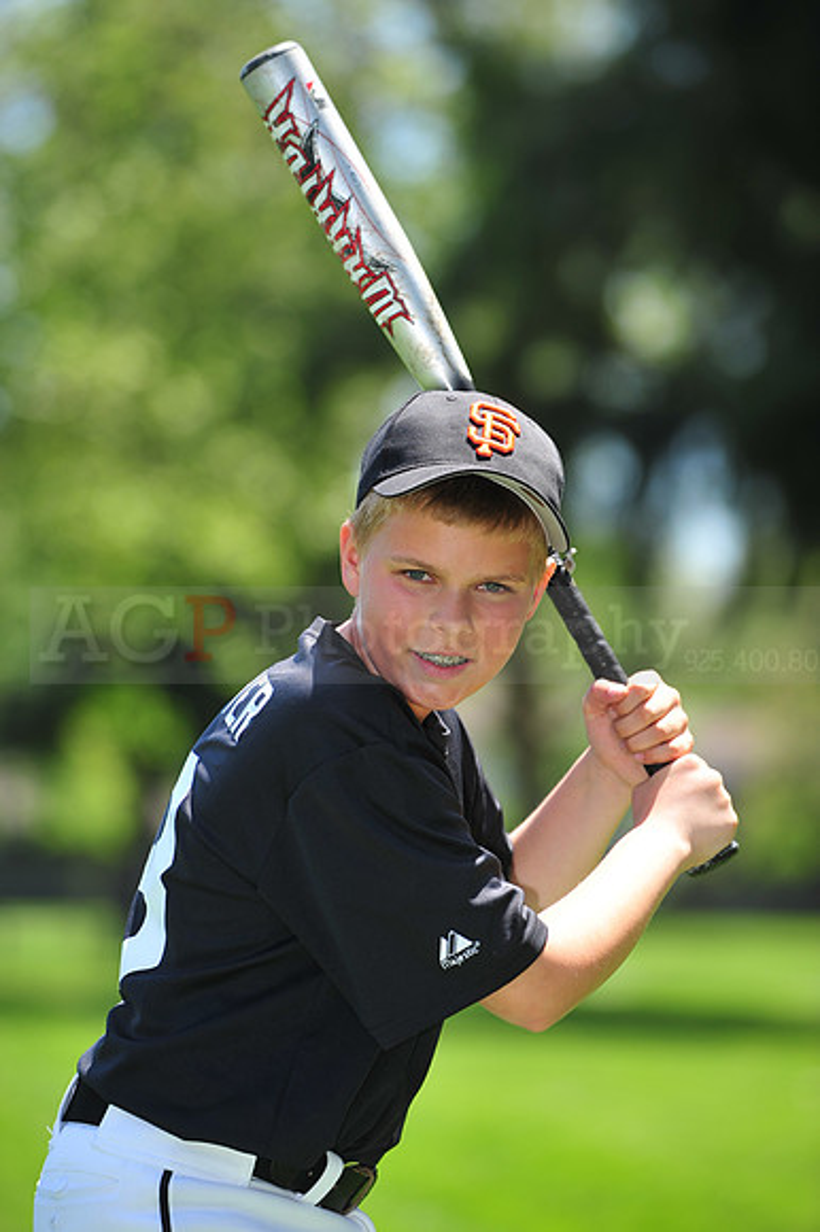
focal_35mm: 200
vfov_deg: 10.3
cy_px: 616
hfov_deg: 6.9
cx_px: 410
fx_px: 6841
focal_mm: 200
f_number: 4.5
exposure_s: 1/640
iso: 200
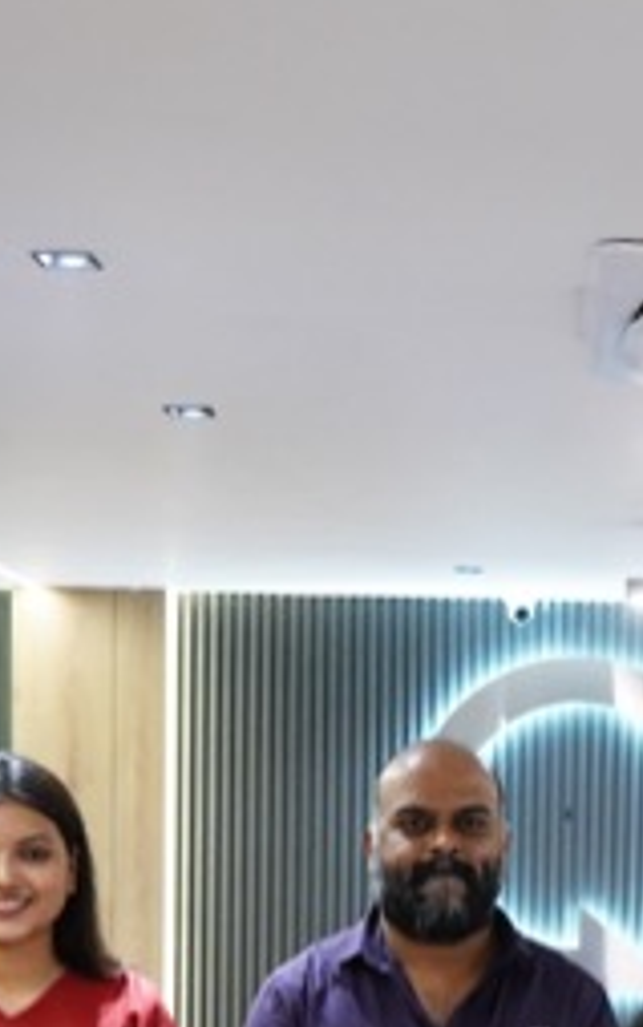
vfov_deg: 21.4
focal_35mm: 93
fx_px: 2605
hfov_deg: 13.9
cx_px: 647
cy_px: 1053
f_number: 4.5
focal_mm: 29
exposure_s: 1/40
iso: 4000
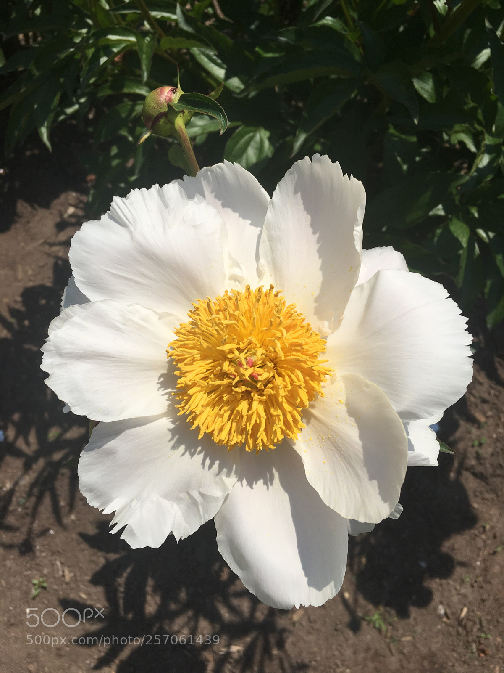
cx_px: 252
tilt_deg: -55.0
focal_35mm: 29
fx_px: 563
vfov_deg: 61.7
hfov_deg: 48.2
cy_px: 336
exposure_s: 1/3846
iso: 25
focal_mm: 4.15
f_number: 2.2
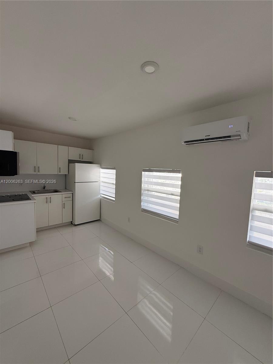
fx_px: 147
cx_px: 136
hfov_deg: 85.7
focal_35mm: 14
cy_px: 182
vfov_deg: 102.1
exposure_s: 1/99
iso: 125
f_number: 2.2
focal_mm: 2.22
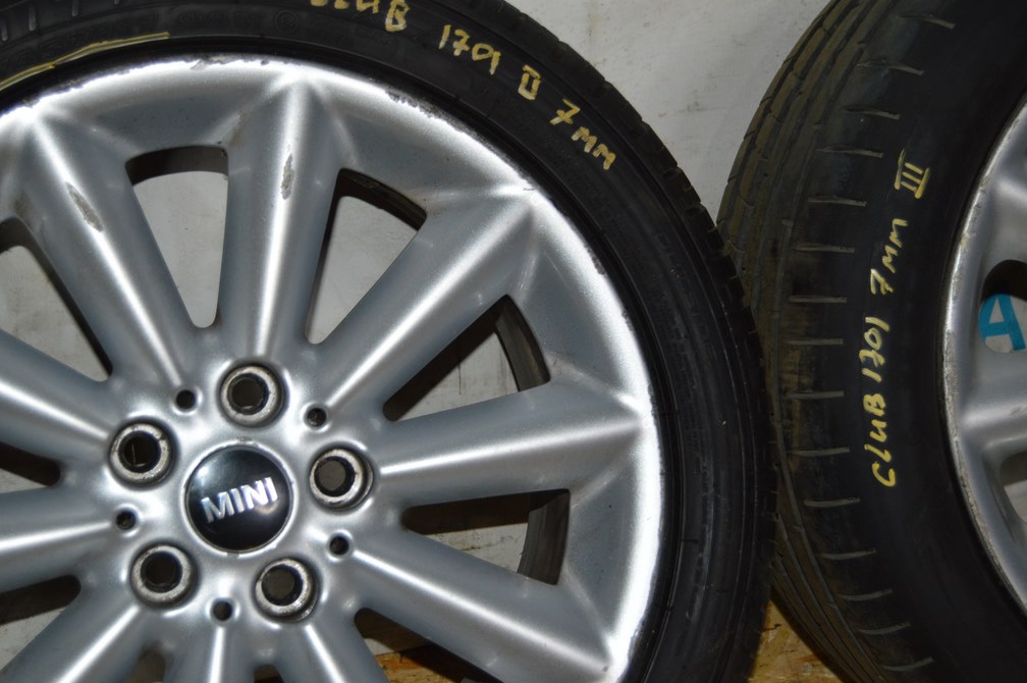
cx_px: 514
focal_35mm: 64
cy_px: 343
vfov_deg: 21.2
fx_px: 1824
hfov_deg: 31.4
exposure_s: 1/60
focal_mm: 42
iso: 720
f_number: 5
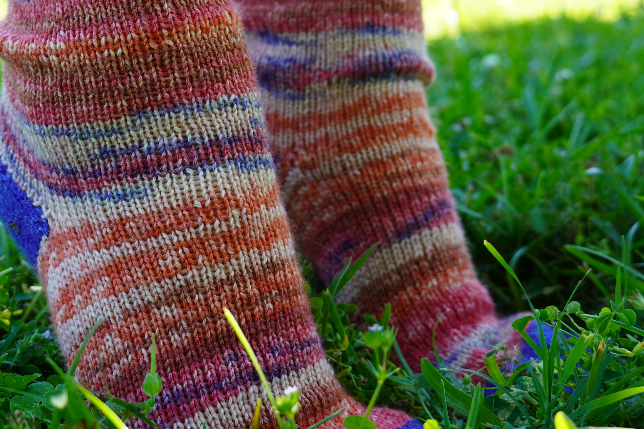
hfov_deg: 26.3
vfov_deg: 17.9
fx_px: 1360
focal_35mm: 76
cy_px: 161
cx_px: 153
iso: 100
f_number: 4.5
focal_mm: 25
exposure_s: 1/80
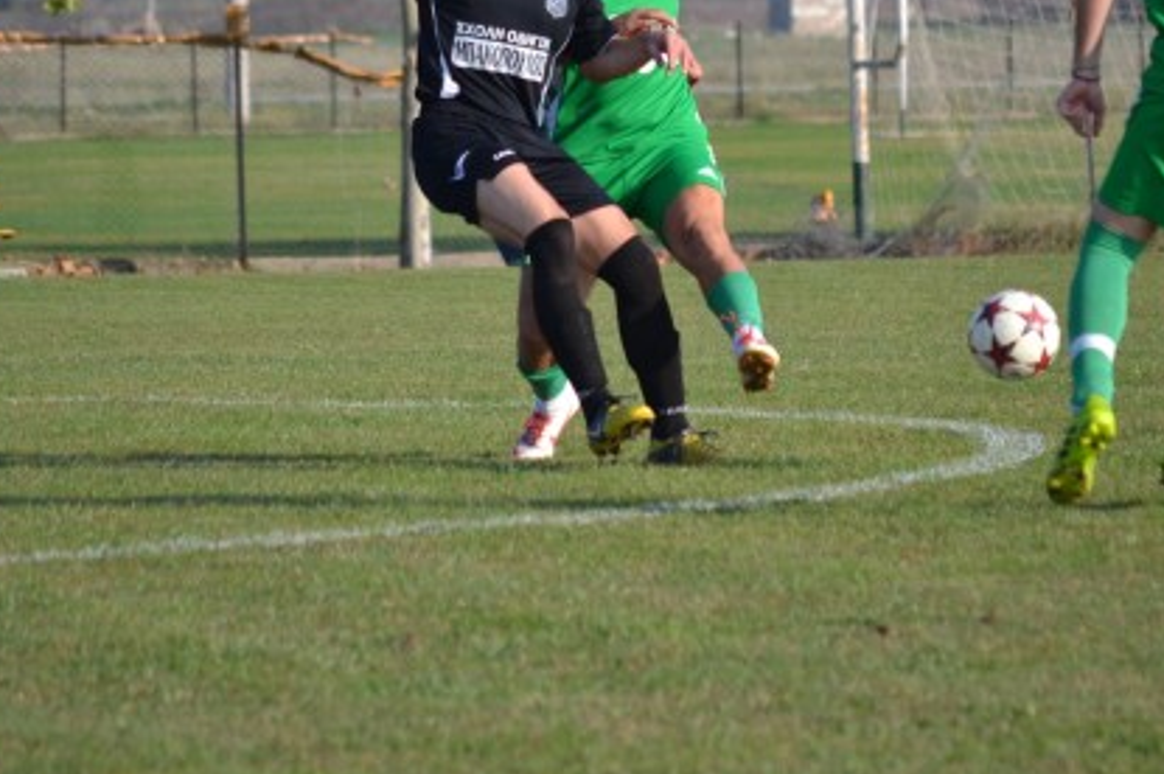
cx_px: 614
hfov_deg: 5.2
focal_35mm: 394
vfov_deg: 3.5
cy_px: 209
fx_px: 12722
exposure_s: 1/1600
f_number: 5.6
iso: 400
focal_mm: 165
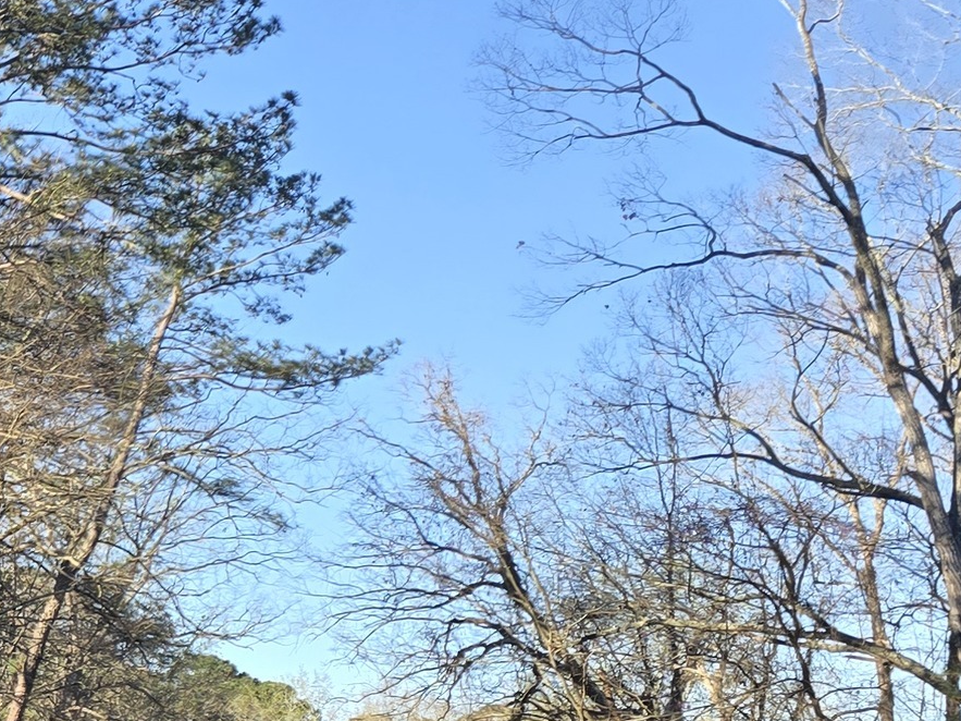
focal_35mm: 80
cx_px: -530
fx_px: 2221
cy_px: 518
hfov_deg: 20.5
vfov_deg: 18.3
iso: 12
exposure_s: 1/234
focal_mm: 6.3
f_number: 1.7
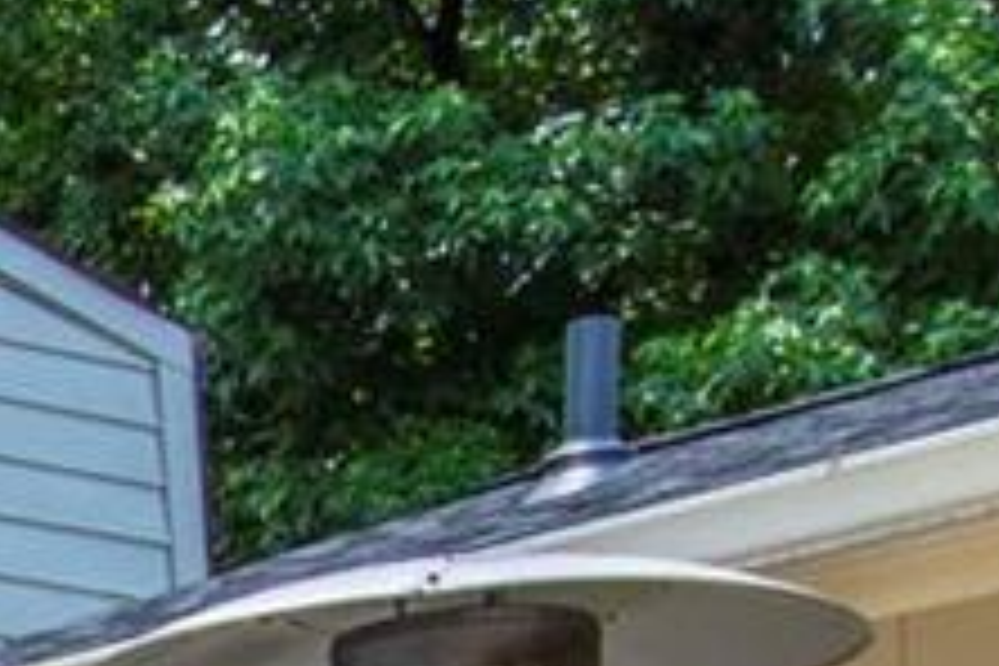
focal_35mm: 141
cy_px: 1552
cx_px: -1233
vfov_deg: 8.9
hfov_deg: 12.2
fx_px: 3901
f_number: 8
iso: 280
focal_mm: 13
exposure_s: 1/500
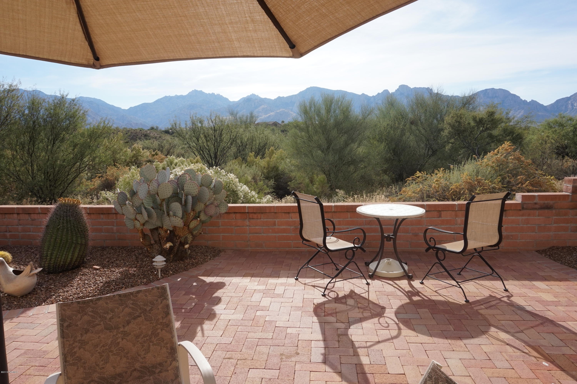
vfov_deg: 53.1
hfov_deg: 73.8
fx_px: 384
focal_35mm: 24
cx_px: 288
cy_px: 192
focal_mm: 16
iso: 320
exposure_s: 1/400
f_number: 11
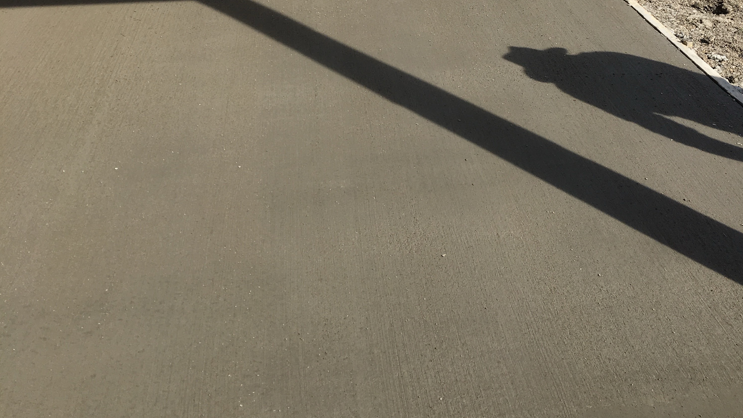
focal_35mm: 43
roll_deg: +1.0
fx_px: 847
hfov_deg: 47.4
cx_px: 377
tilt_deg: -22.3
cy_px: 82
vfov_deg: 27.1
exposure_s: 1/1068
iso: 25
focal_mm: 4.15
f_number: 2.2
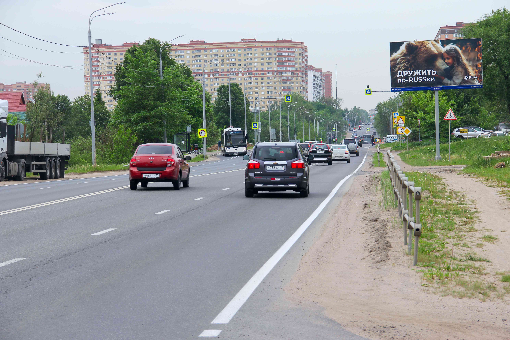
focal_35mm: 108
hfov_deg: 18.9
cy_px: 170
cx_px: 255
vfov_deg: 12.7
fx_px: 1530
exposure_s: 1/200
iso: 100
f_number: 7.1
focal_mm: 69
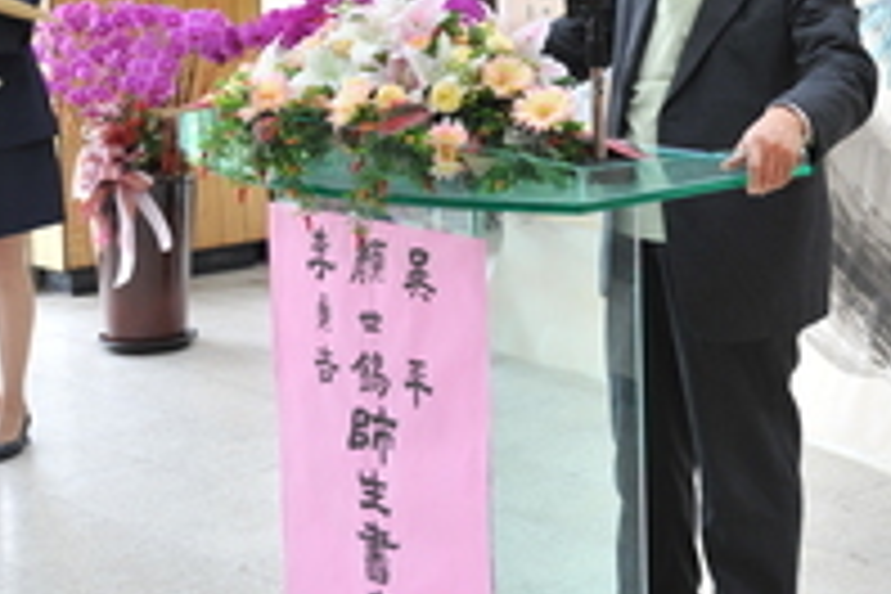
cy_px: 144
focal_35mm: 89
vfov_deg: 15.3
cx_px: 684
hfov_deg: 22.6
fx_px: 2203
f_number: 4
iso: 640
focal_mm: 44
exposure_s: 1/60
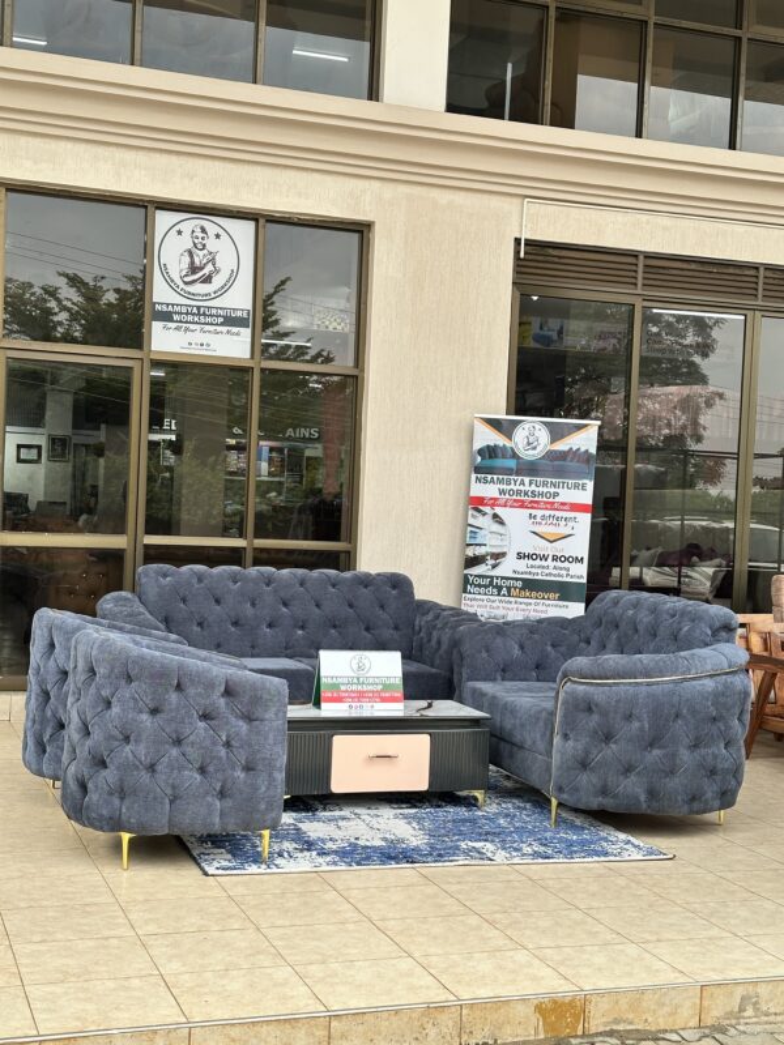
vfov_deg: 39.7
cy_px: 522
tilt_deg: -0.1
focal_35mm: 48
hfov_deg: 30.3
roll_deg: -3.2
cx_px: 392
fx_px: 1450
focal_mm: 6.86
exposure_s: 1/377
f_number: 1.78
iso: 64
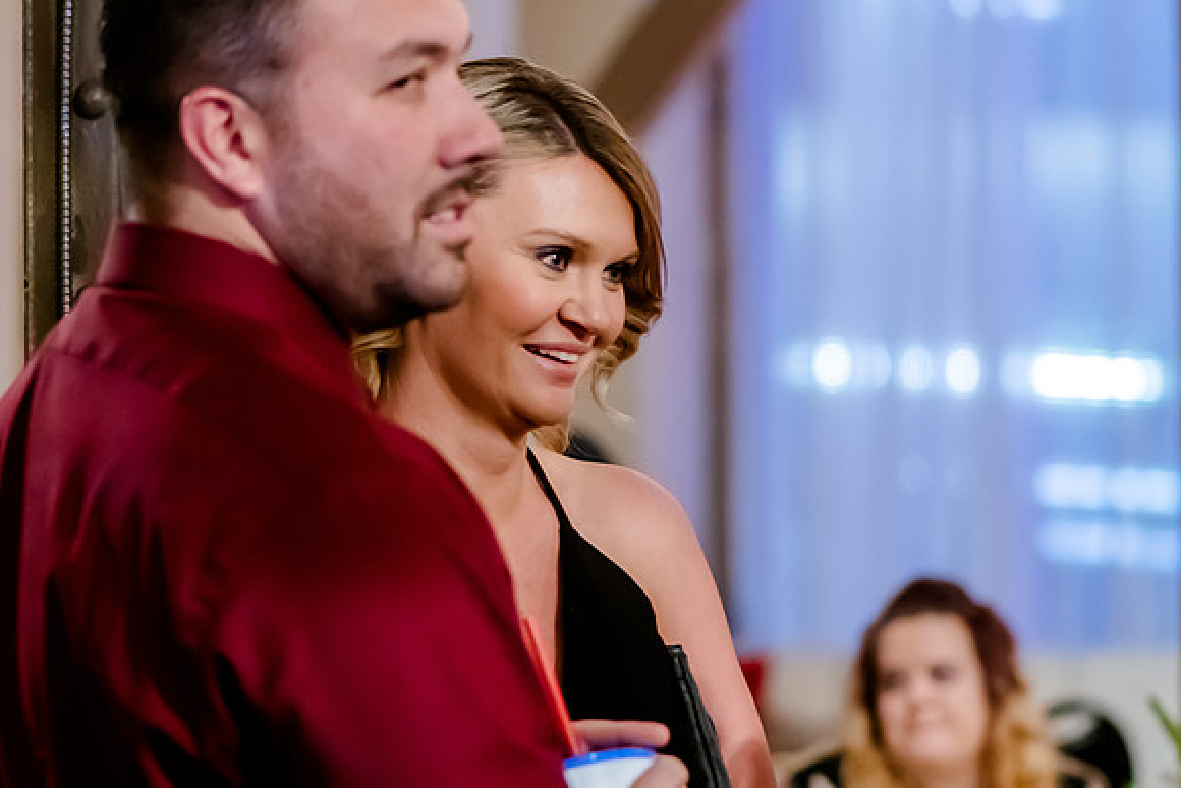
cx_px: 607
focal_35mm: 213
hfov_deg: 9.6
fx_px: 6999
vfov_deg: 6.4
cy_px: 404
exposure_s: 1/100
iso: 4000
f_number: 3.5
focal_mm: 105
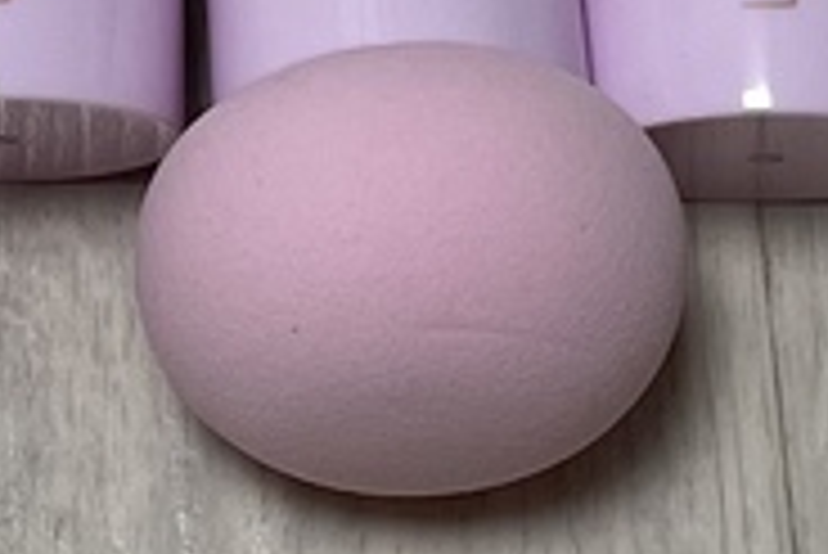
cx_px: 9
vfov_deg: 14.8
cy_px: -185
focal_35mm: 88
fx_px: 2026
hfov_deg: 22.3
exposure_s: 1/120
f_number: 1.6
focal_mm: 4.2
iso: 80
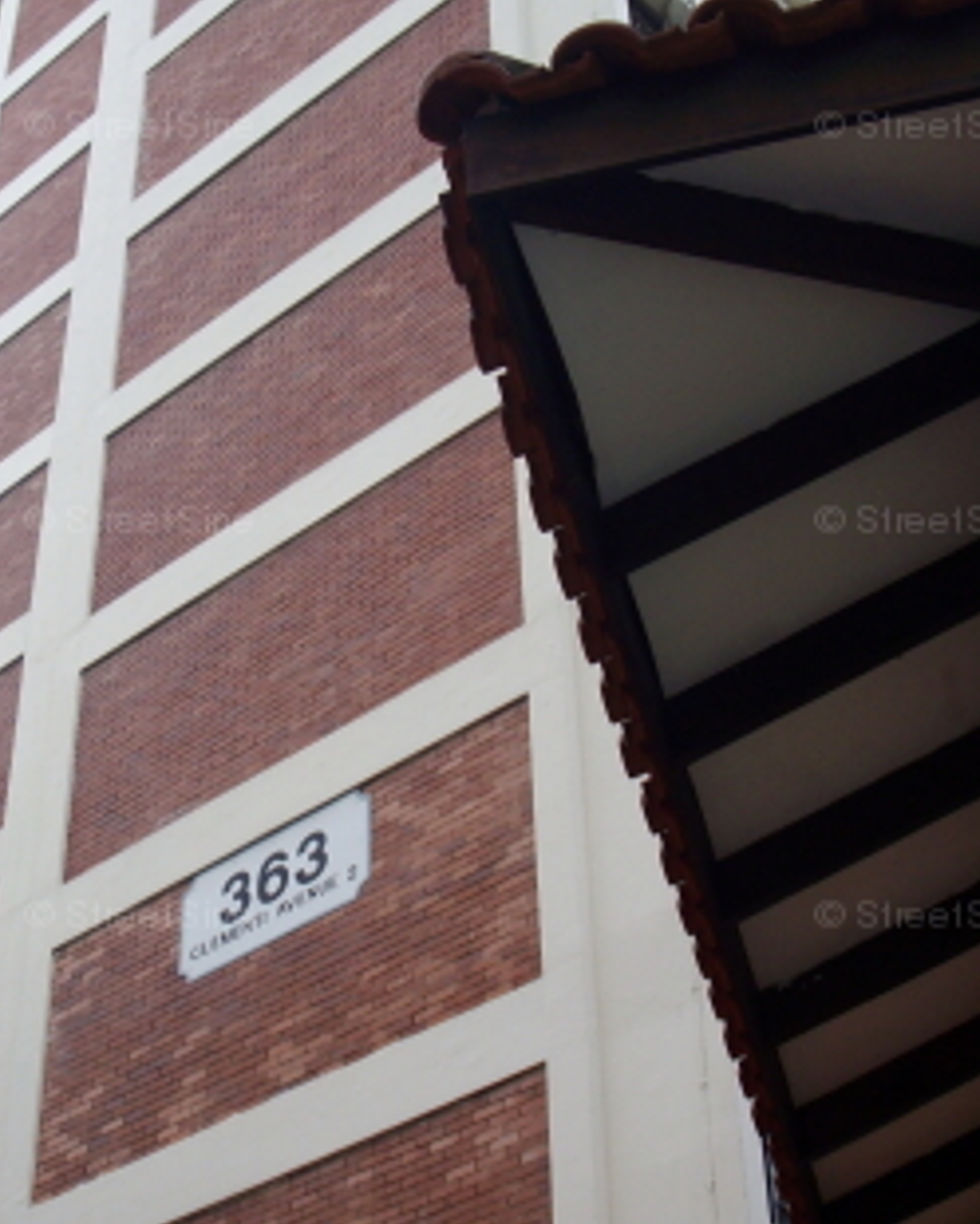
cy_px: 525
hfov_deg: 23.7
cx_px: 320
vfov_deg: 29.5
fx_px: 2320
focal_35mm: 64
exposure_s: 1/80
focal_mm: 6.2
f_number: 5.6
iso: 80
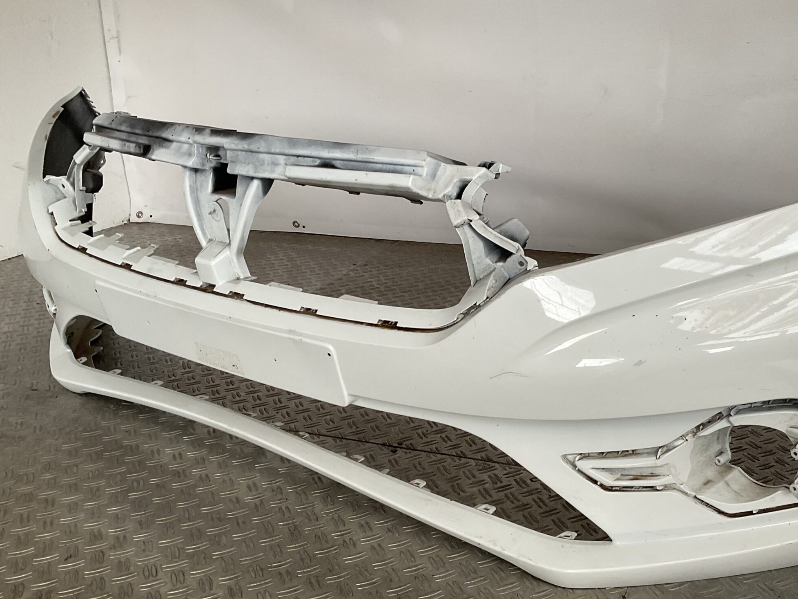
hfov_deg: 48.4
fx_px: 876
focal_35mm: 38
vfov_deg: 37.7
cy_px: 334
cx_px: 513
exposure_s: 1/60
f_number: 1.8
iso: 40
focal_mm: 3
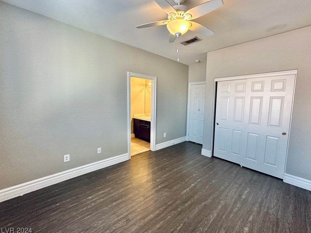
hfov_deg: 98.0
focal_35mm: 15
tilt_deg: -5.7
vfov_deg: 81.7
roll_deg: -1.2
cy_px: 113
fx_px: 135
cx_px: 166
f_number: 2.2
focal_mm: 2.22
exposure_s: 1/120
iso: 320
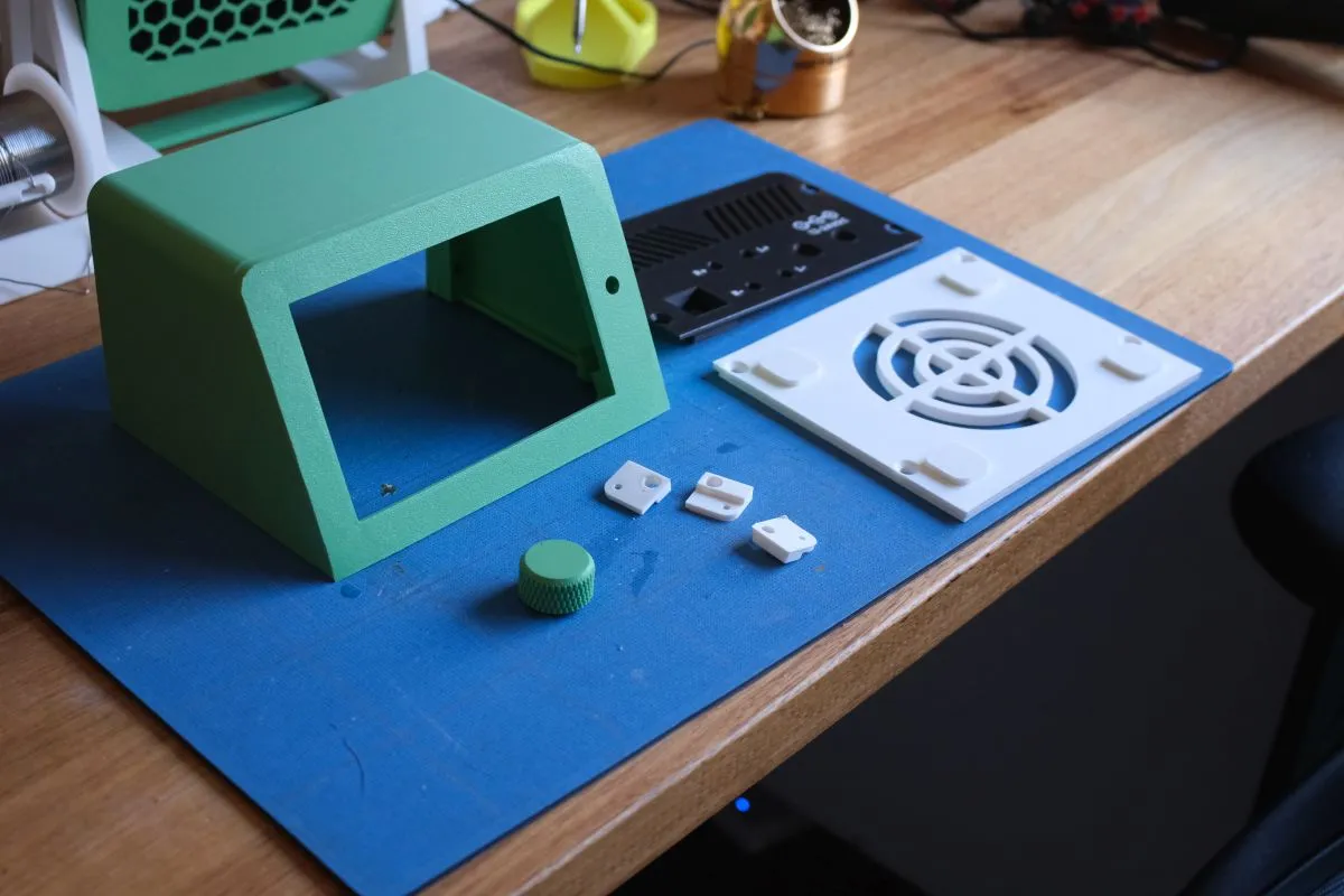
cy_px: 448
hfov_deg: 37.5
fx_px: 1979
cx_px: 672
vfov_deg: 25.5
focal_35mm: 53
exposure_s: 1/125
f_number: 4.5
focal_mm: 35
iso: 1600
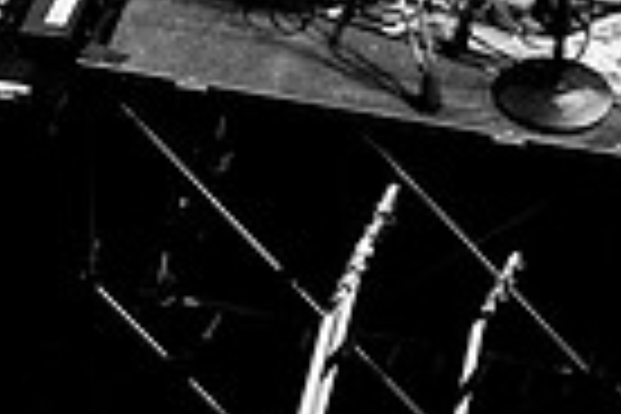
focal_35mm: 126
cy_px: -308
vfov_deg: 10.3
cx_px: 248
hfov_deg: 16.2
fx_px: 2173
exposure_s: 1/200
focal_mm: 20
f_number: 3.5
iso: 640
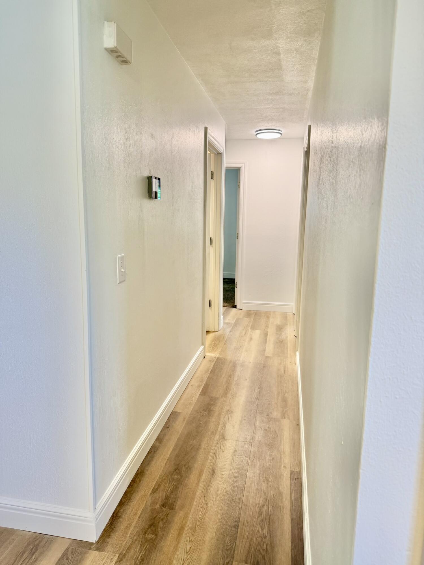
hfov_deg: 56.8
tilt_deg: -8.4
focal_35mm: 24
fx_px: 392
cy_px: 282
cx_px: 212
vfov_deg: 71.6
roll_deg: -1.1
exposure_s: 1/60
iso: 100
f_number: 1.78
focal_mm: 6.76
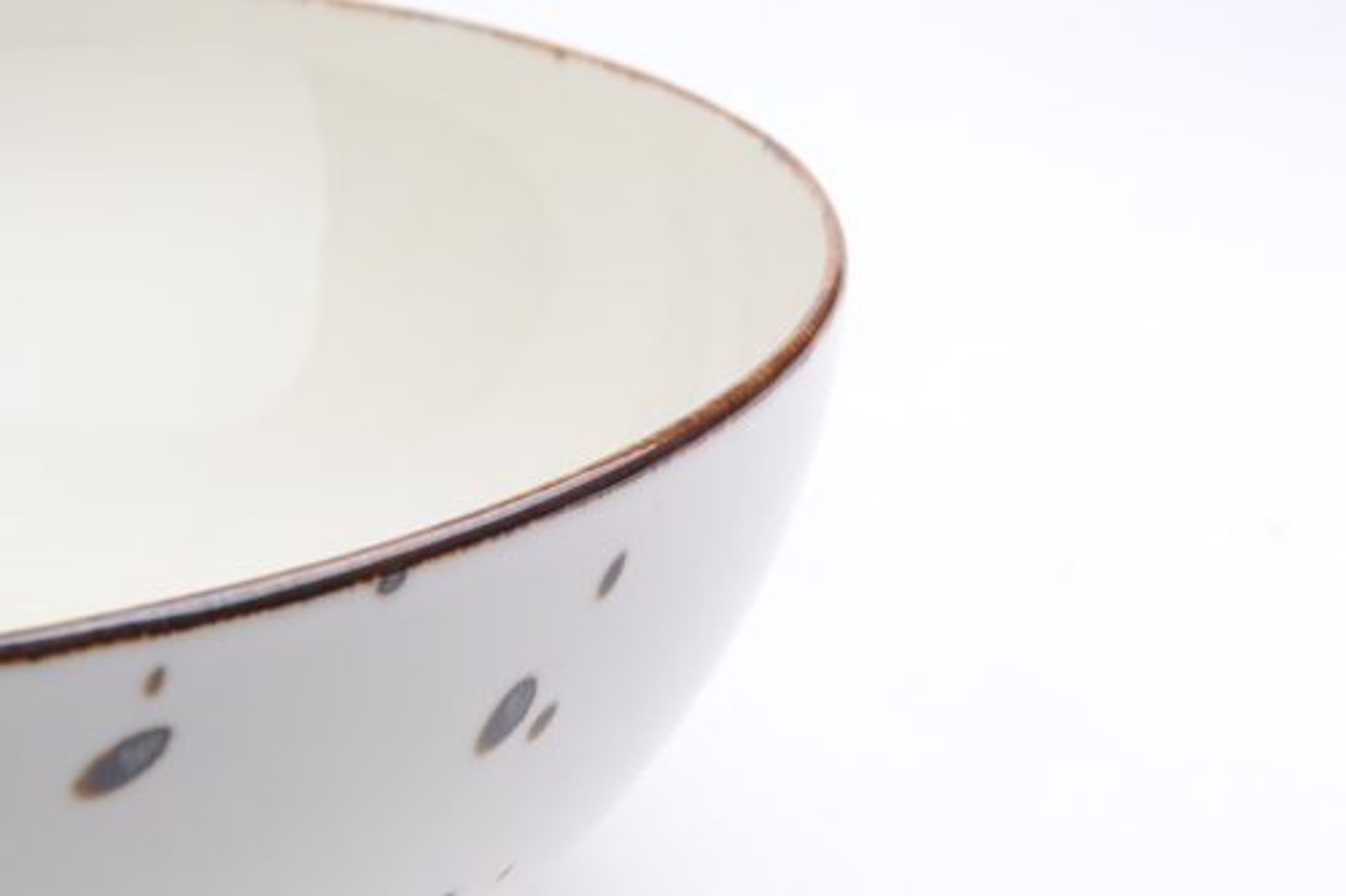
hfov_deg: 22.6
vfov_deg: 15.2
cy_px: 448
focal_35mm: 90
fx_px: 3364
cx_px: 673
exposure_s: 1/80
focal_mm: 60
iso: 100
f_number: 16
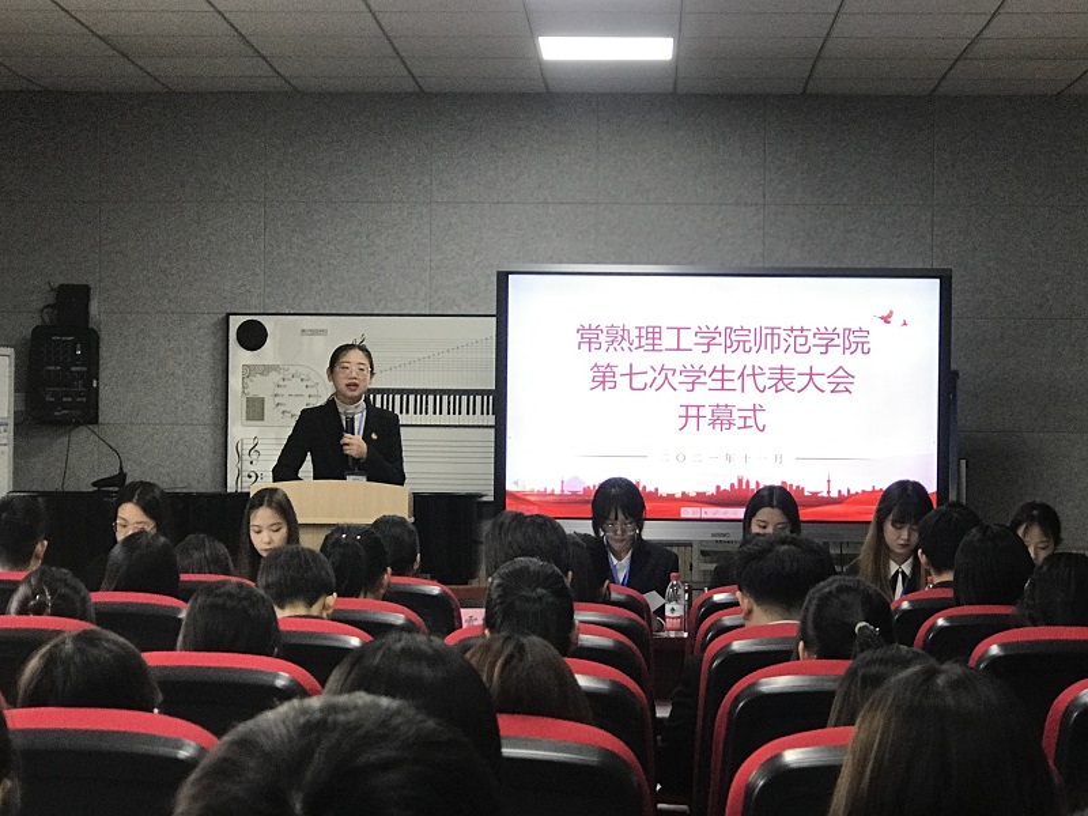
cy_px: 408
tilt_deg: -0.7
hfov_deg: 33.8
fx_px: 1792
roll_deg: -0.9
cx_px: 544
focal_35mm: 57
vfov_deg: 25.7
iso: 100
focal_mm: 6.6
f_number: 2.8
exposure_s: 1/50
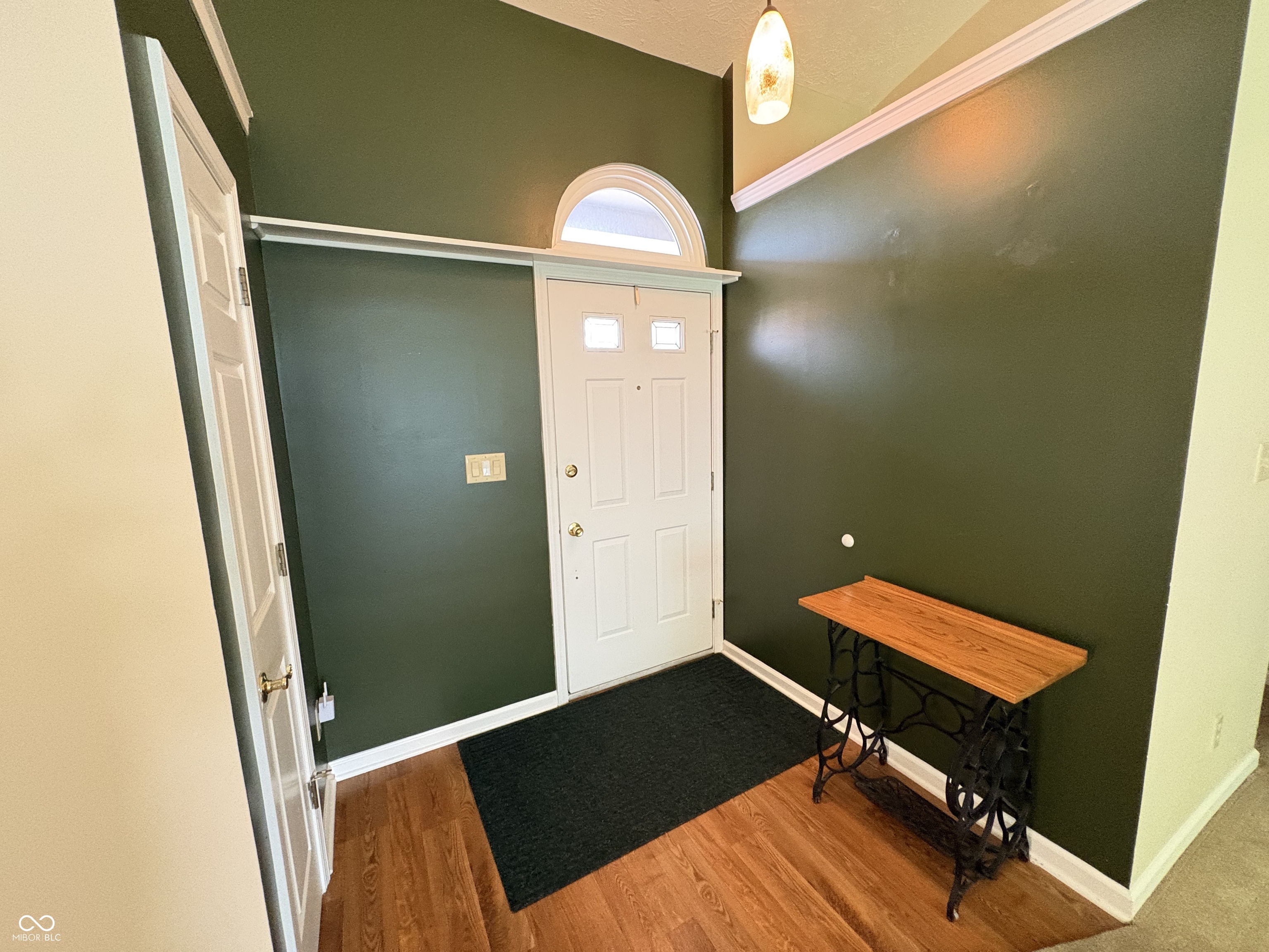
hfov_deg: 102.1
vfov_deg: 85.7
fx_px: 513
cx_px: 634
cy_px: 476
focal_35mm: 14
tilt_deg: -8.7
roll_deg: +2.2
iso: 640
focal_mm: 2.22
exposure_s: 1/40
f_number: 2.2
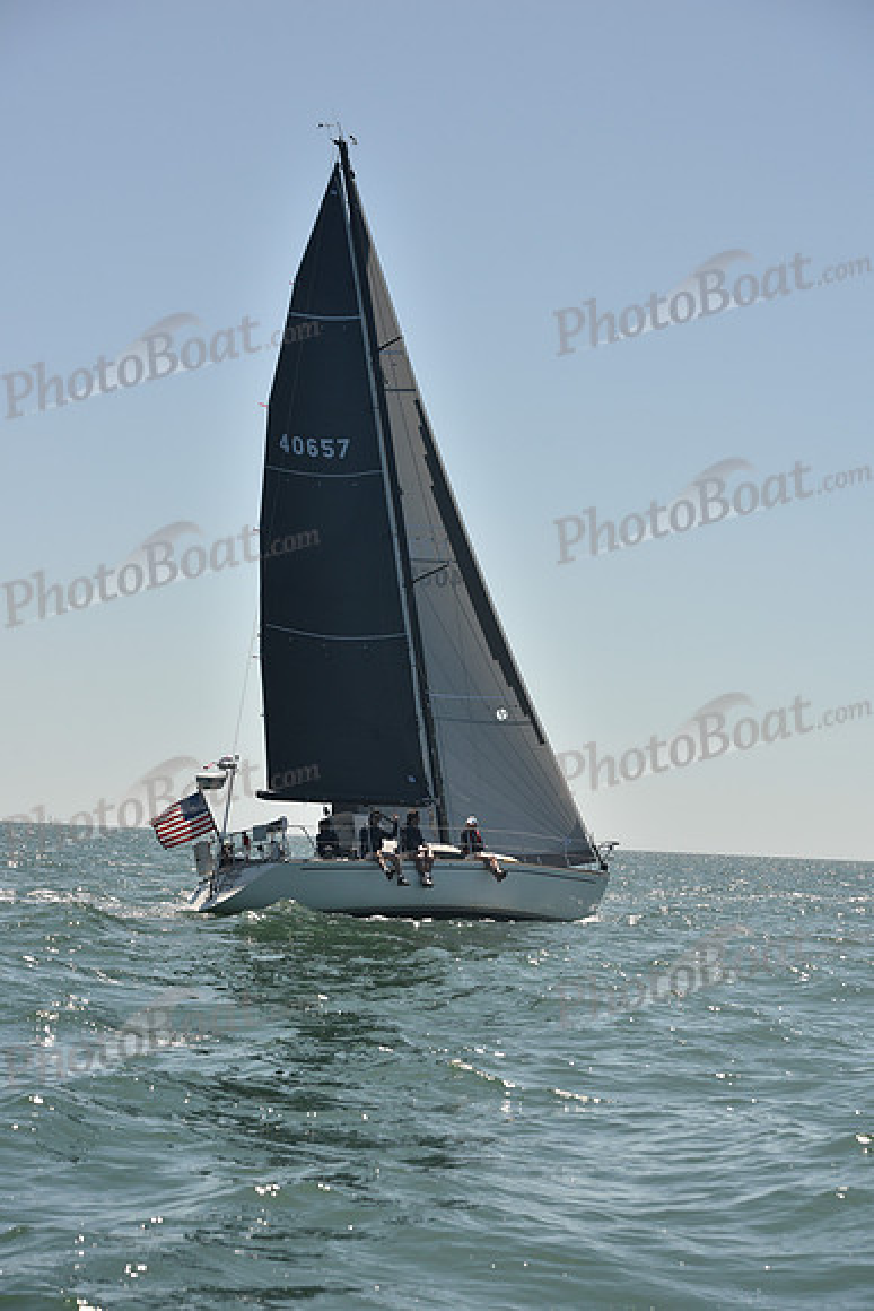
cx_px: 437
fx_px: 2547
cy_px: 656
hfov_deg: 19.5
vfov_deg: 28.8
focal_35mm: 70
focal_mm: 70
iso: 250
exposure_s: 1/800
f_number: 6.3
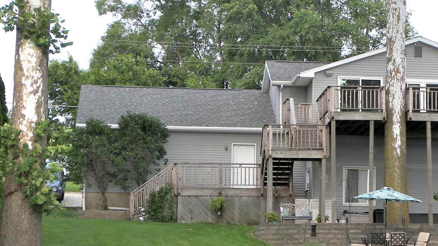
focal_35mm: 129
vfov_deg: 9.4
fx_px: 1498
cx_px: 330
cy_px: 140
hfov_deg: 16.5
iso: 50
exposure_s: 1/160
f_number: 4
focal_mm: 16
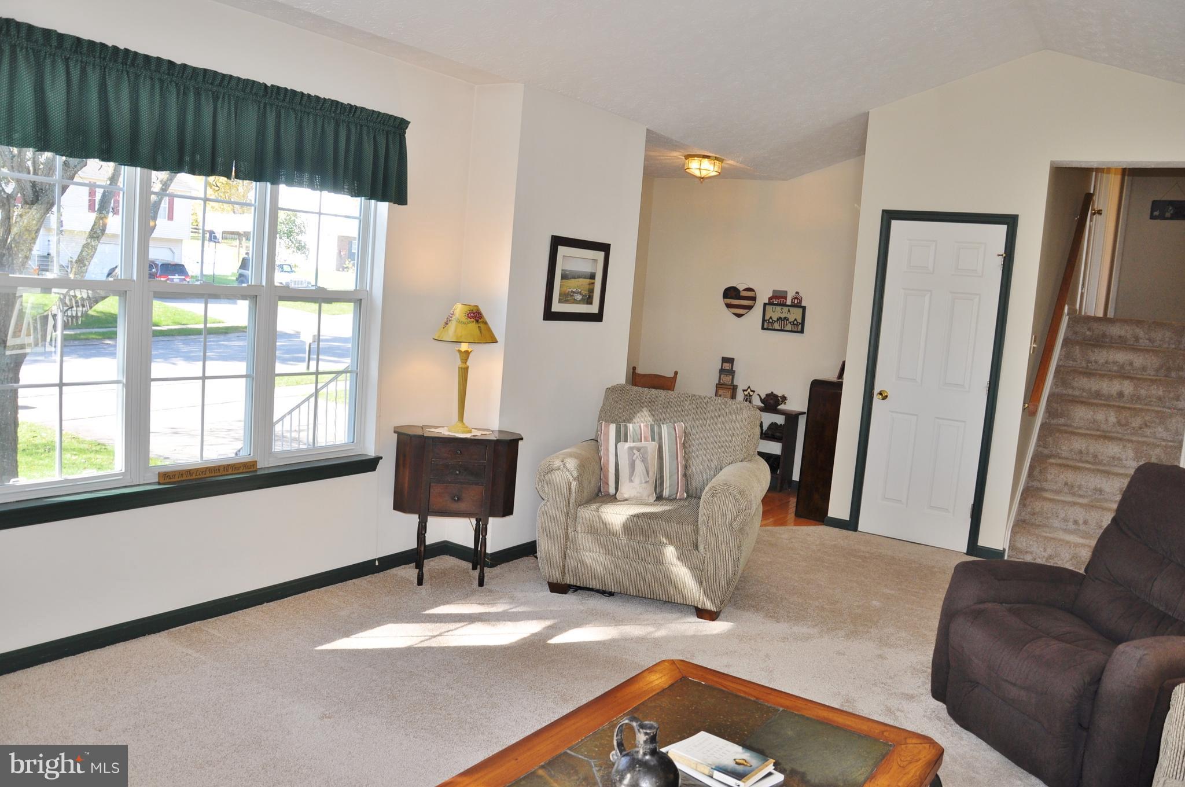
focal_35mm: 27
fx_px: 888
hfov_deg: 67.4
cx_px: 592
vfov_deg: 47.8
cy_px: 394
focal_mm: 18
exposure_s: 1/60
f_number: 5
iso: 200
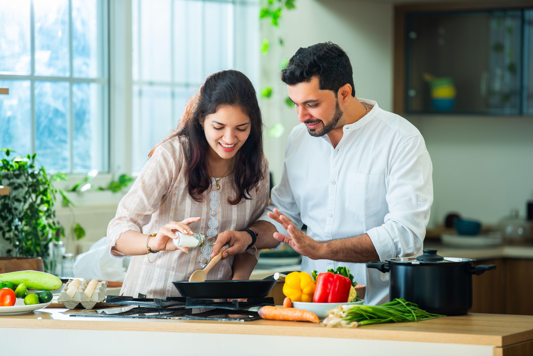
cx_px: 266
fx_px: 2518
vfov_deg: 8.1
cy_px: 178
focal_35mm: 170
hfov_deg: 12.1
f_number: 3.5
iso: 64
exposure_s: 1/125
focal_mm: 170
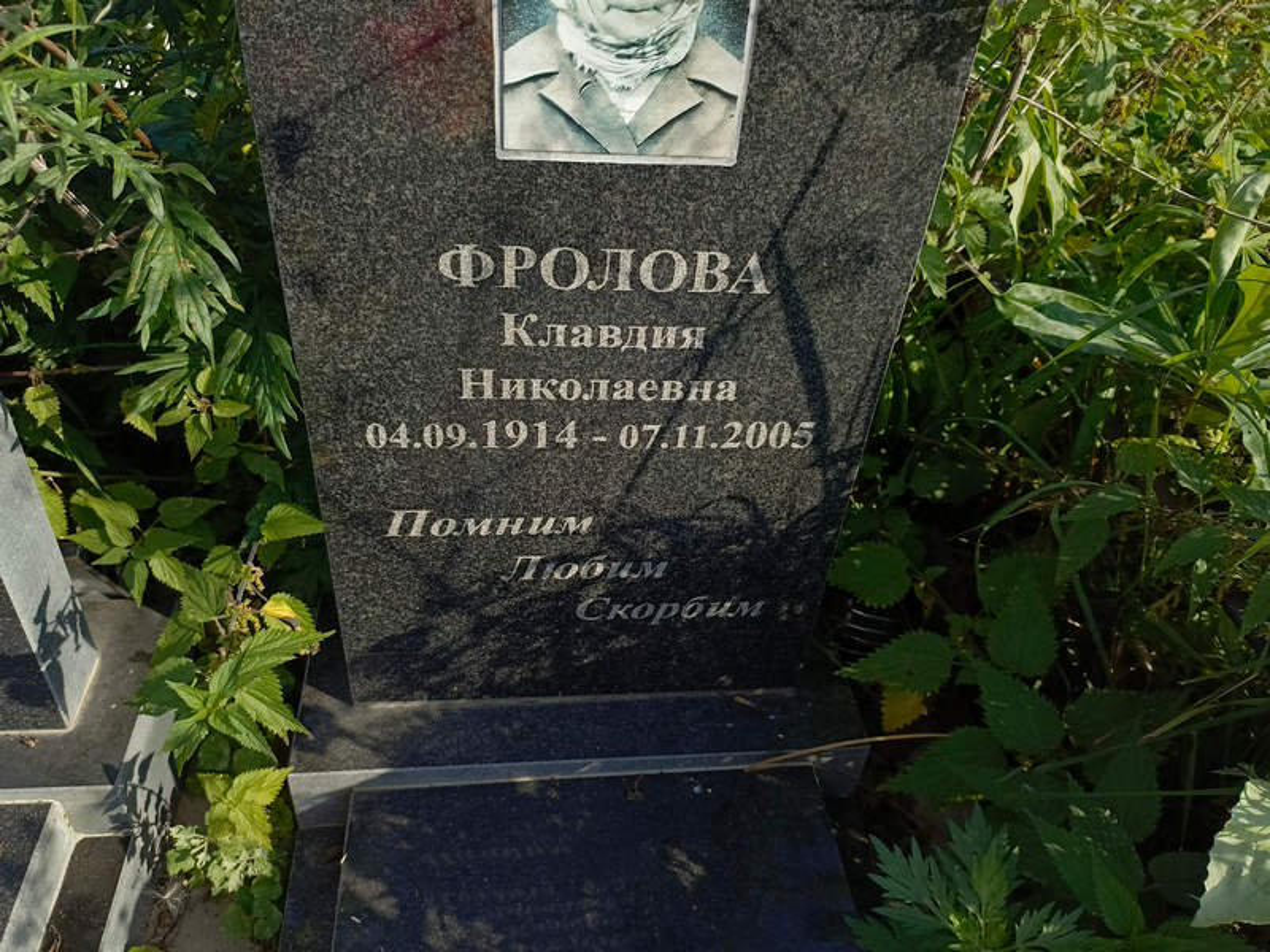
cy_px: 476
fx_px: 917
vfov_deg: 54.9
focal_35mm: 25
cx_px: 635
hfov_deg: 69.4
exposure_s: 1/867
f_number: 1.69
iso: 117
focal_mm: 4.76
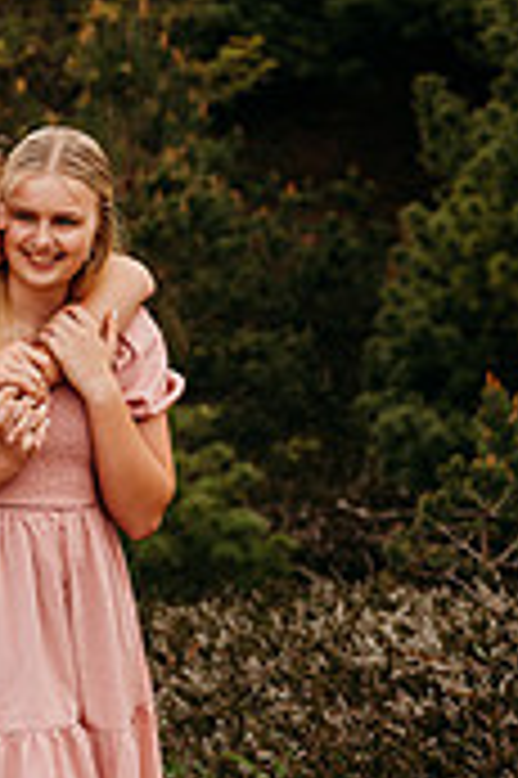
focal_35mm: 133
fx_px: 2876
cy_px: 504
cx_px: -140
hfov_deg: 10.1
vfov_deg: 15.4
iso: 320
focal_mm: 51
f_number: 2.8
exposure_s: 1/1000
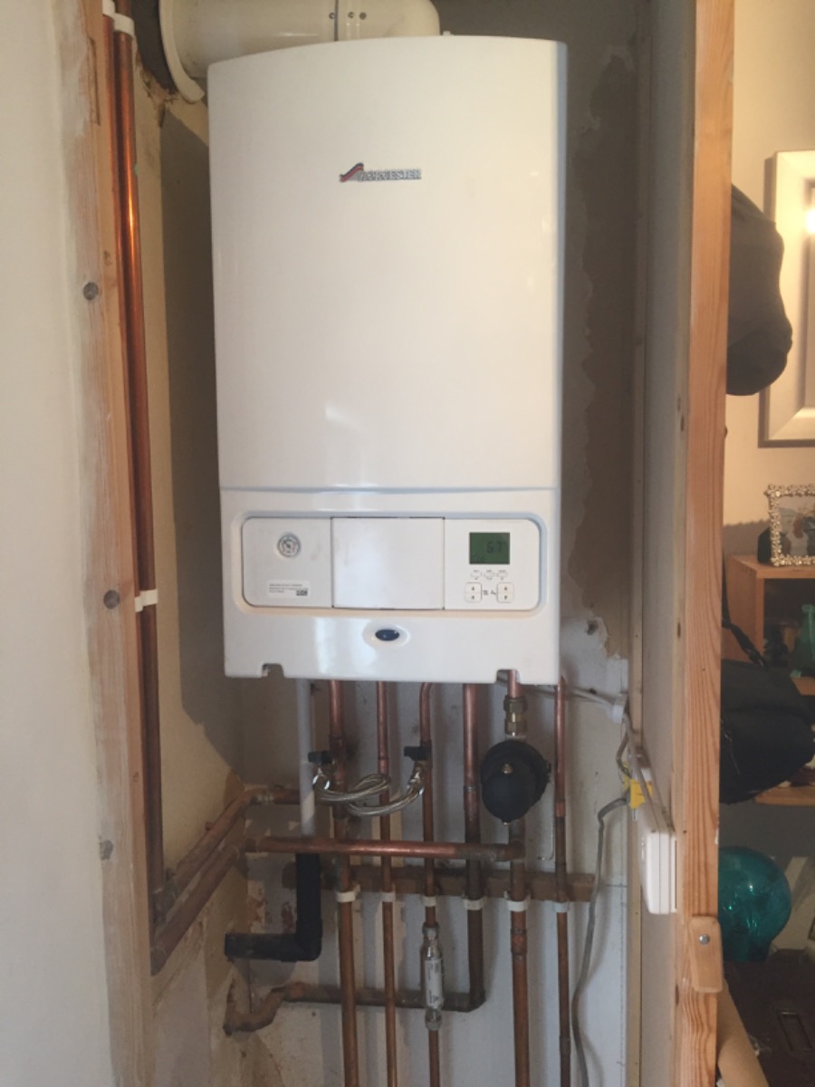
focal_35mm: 29
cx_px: 408
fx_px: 910
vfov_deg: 61.7
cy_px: 544
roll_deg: +1.4
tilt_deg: -5.0
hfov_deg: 48.2
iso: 160
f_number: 2.2
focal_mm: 4.15
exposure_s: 1/33
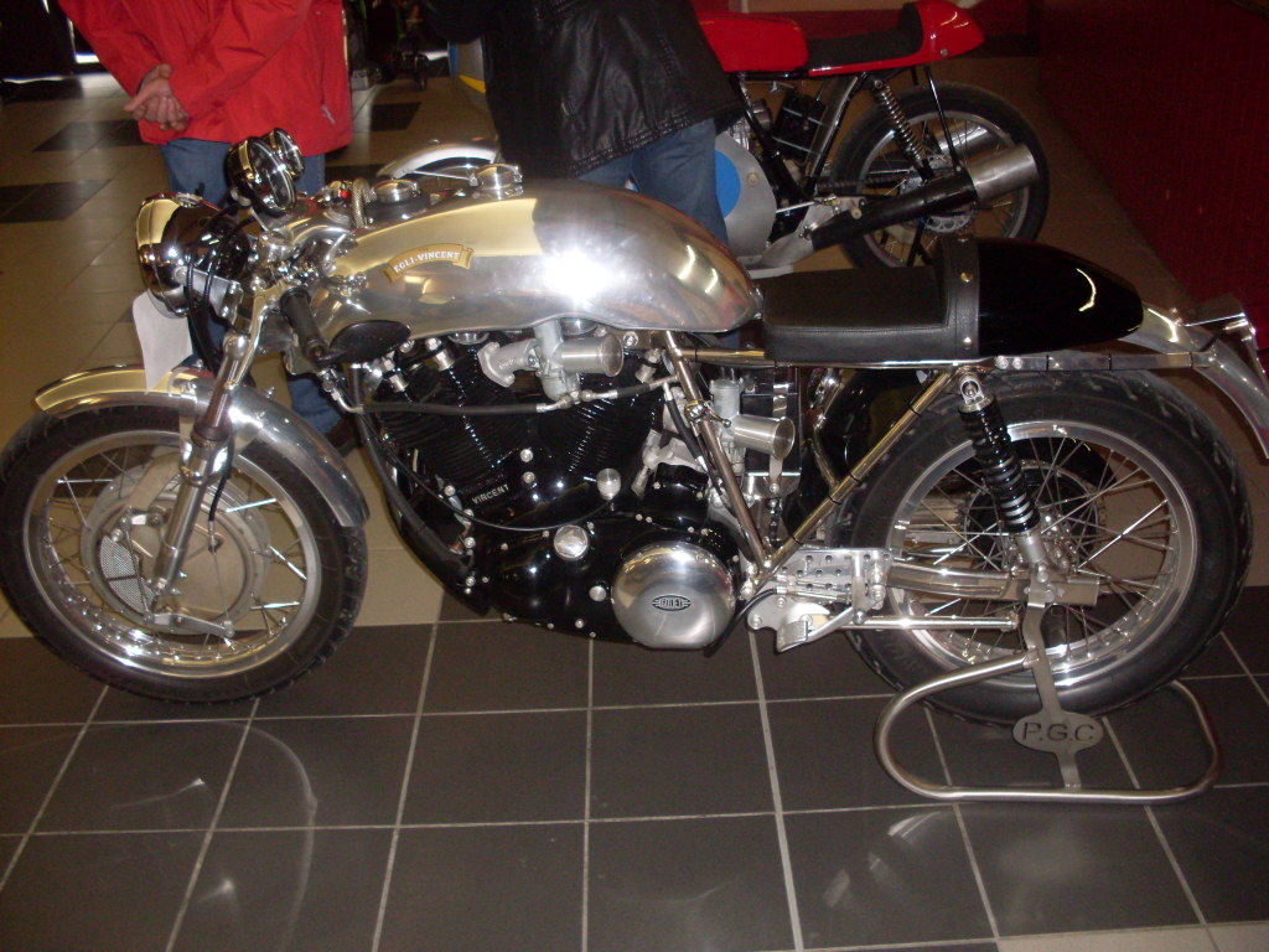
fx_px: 1393
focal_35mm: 38
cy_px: 476
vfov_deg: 37.7
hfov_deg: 49.0
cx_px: 634
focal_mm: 6.3
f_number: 2.8
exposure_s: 1/45
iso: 160
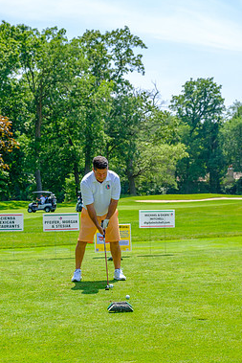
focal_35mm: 70
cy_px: 205
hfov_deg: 19.5
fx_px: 705
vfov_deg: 28.8
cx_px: 114
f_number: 5.6
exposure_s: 1/250
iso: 200
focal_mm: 39
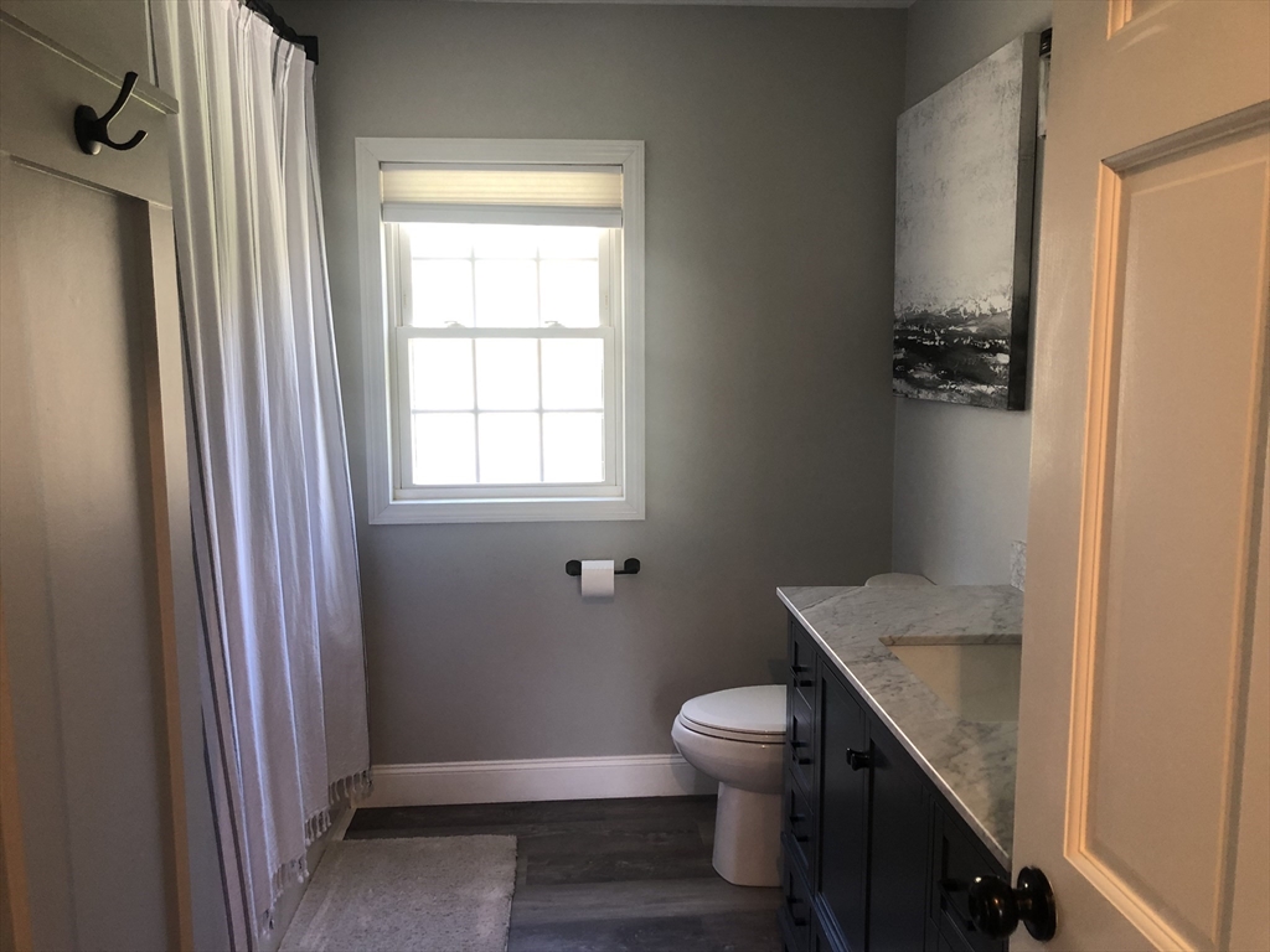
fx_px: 1027
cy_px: 476
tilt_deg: -6.9
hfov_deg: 63.4
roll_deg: +0.7
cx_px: 635
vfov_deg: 49.7
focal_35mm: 28
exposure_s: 1/20
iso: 40
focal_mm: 3.99
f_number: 1.8
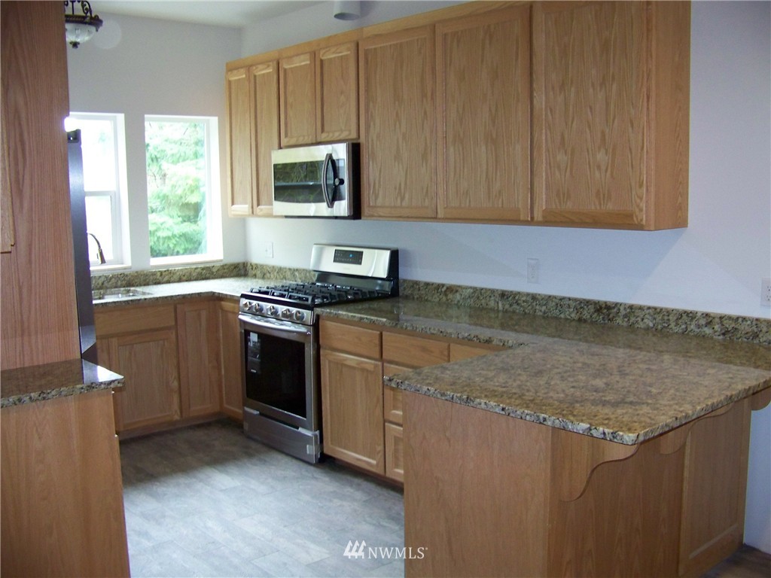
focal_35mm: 36
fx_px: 802
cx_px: 386
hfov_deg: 51.4
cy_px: 289
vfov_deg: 39.7
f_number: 2.8
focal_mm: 5.85
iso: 200
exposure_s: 1/30
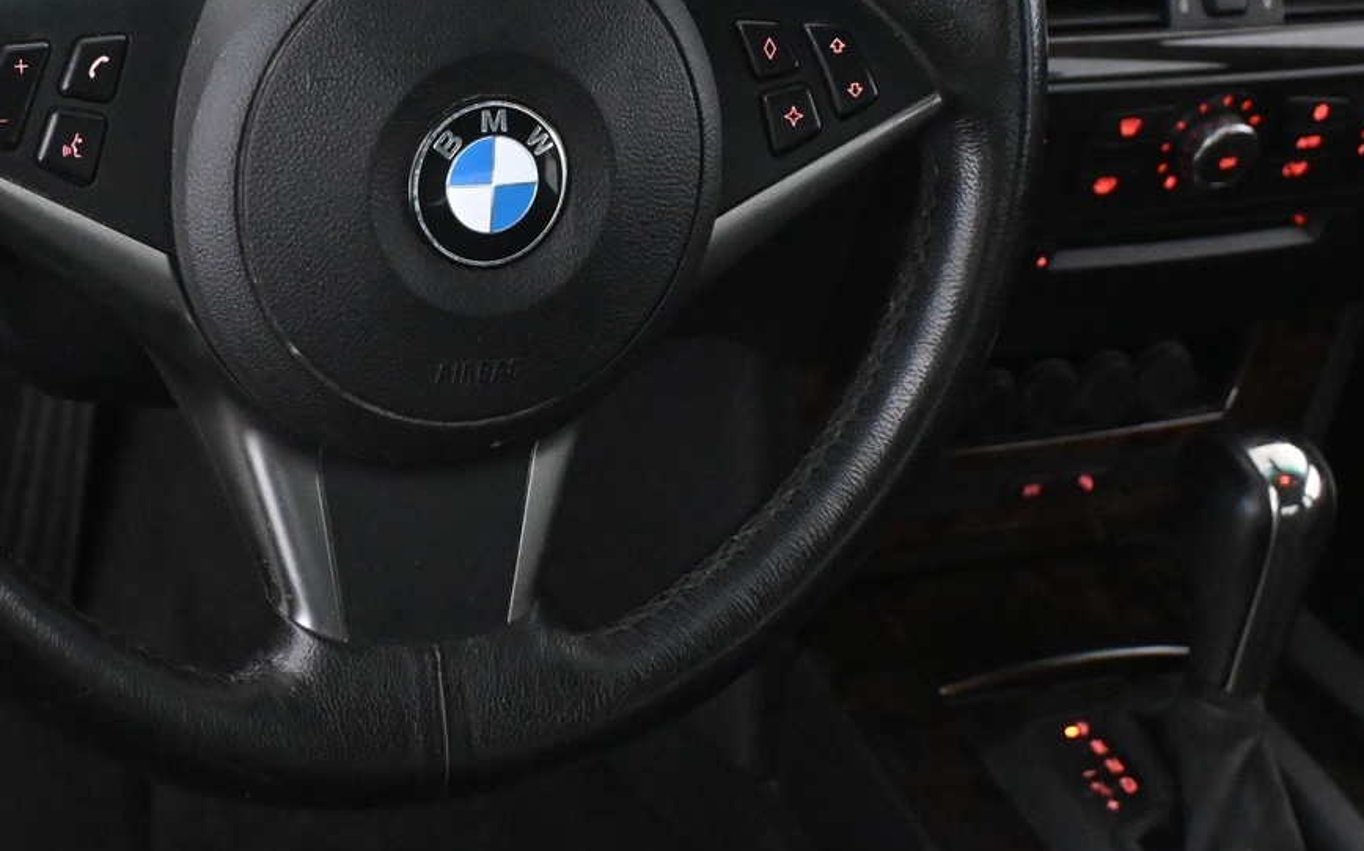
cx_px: 368
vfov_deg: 16.4
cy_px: 88
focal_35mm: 78
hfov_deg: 26.0
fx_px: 2916
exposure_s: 1/60
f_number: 4.5
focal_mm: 27.5
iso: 7200
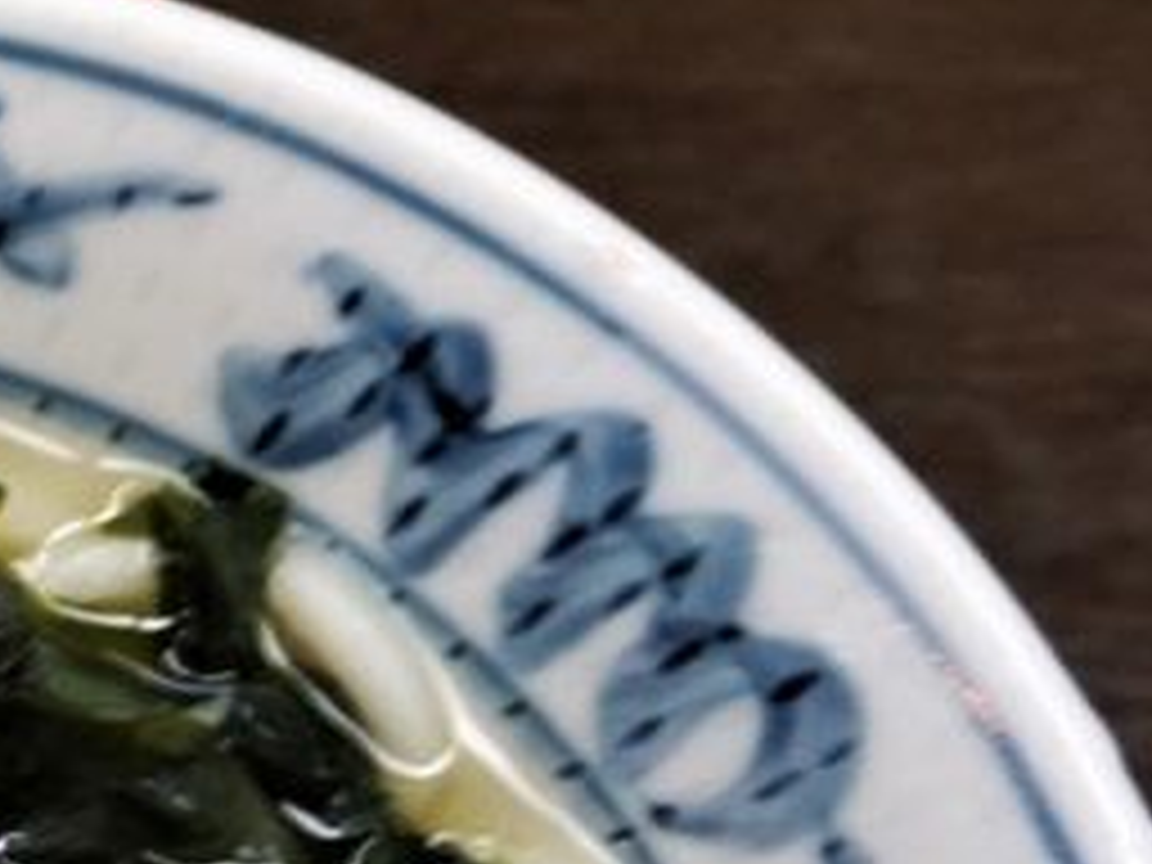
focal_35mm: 108
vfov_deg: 12.8
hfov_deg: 14.1
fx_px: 3594
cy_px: 1386
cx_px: -1395
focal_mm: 16
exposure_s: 1/60
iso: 500
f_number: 4
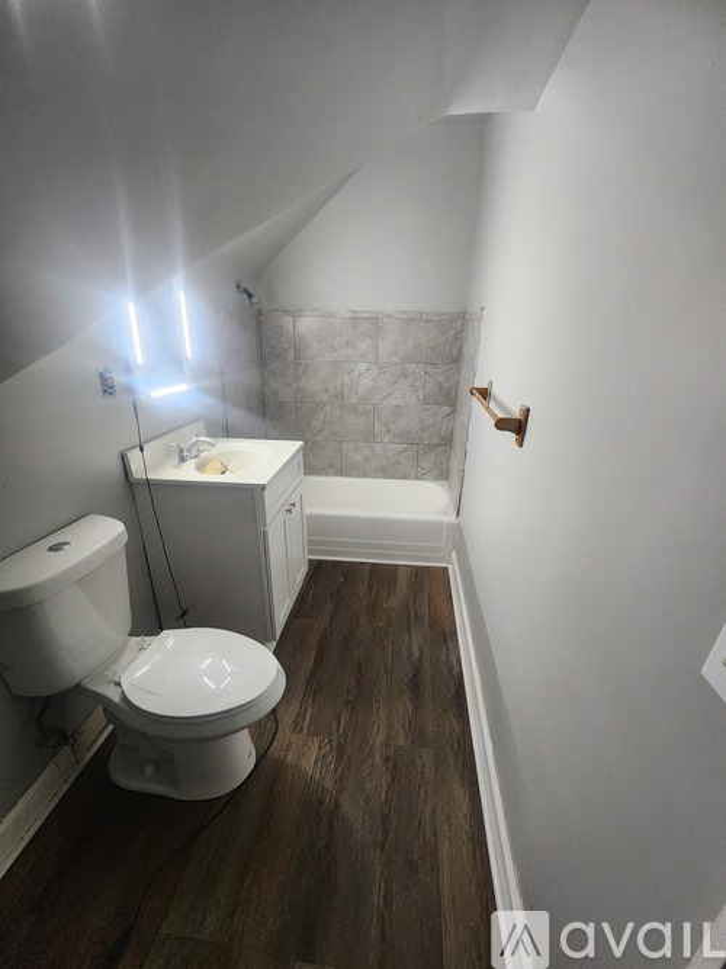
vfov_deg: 106.2
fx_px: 364
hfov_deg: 89.9
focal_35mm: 13
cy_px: 484
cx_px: 363
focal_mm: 2.2
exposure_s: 1/60
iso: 400
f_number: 2.2
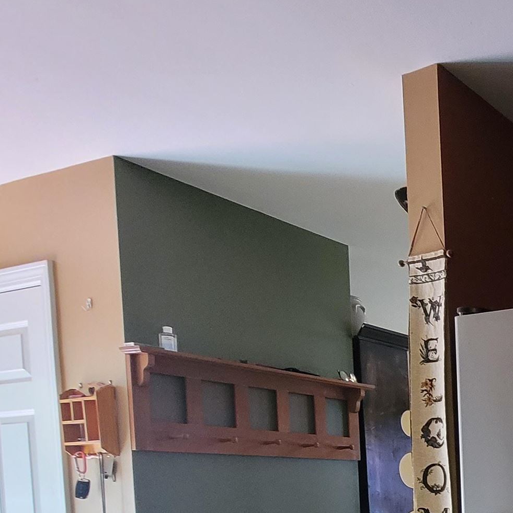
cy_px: 522
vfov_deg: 40.0
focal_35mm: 36
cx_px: 744
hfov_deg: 30.0
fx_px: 604
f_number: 2.2
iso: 400
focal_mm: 2.2
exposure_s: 1/60
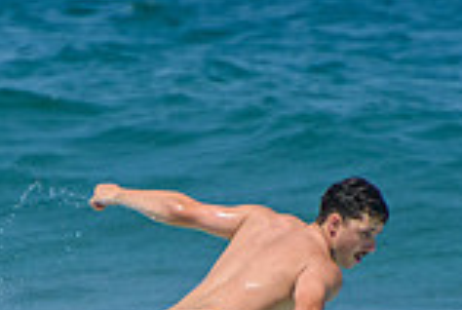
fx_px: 28261
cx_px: 184
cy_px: 423
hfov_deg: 0.9
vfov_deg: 0.6
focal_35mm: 2198
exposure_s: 1/2000
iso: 220
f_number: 5.6
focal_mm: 400
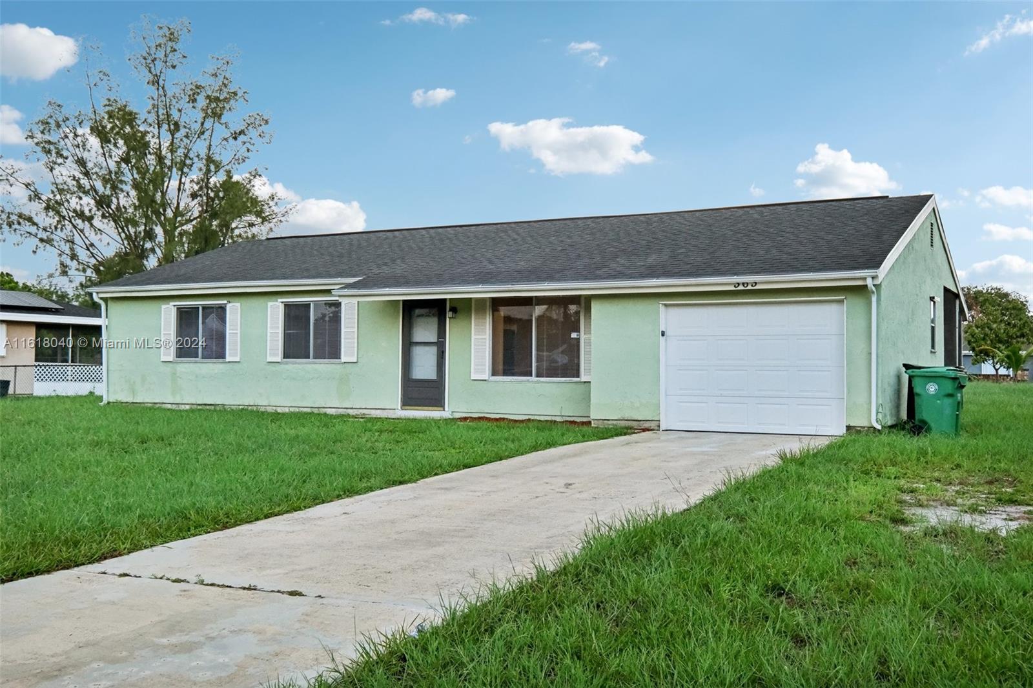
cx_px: 516
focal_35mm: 36
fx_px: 1033
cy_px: 344
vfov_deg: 36.9
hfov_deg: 53.1
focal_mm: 24
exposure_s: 1/480
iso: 1600
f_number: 7.1
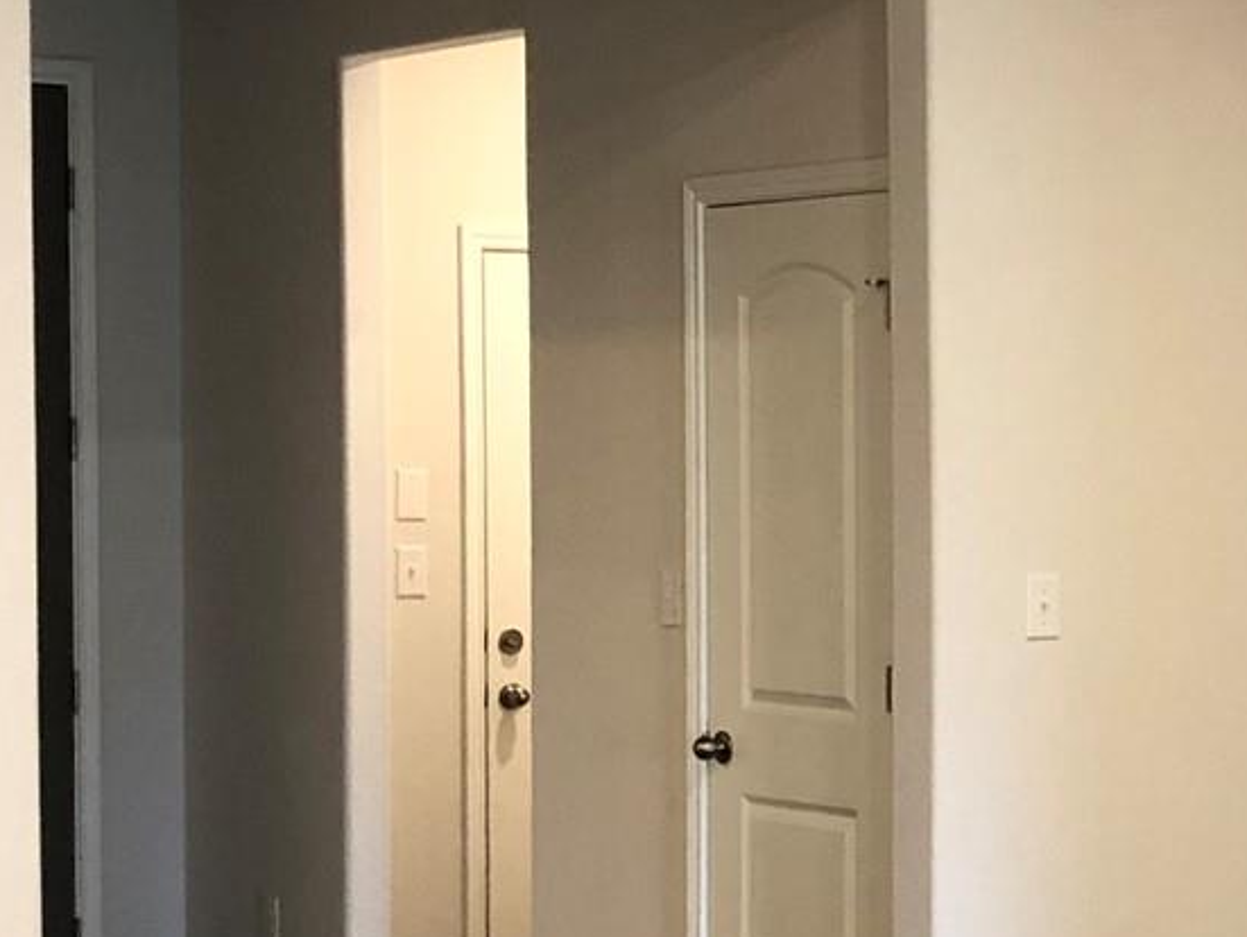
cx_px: 1353
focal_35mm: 104
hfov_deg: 18.2
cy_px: 643
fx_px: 3749
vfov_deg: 14.2
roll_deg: -0.6
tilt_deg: -3.3
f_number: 1.8
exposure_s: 1/15
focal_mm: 3.99
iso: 50
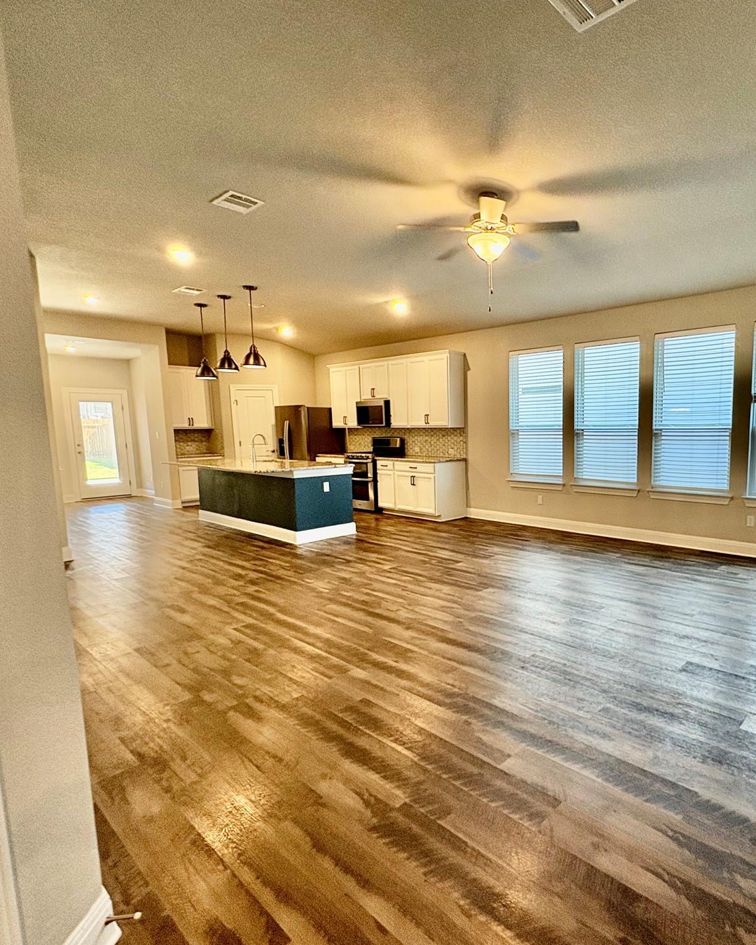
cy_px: 490
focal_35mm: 19
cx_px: 520
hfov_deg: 68.3
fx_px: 532
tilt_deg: -6.1
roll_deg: +0.7
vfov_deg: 83.3
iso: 160
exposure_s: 1/60
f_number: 2.2
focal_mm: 2.22
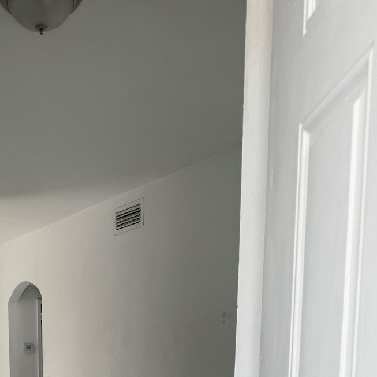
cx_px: 59
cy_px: 460
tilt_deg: -5.1
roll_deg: +0.5
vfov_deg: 28.3
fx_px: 641
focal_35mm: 52
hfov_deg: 31.7
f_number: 1.78
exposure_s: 1/868
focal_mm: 6.76
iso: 80
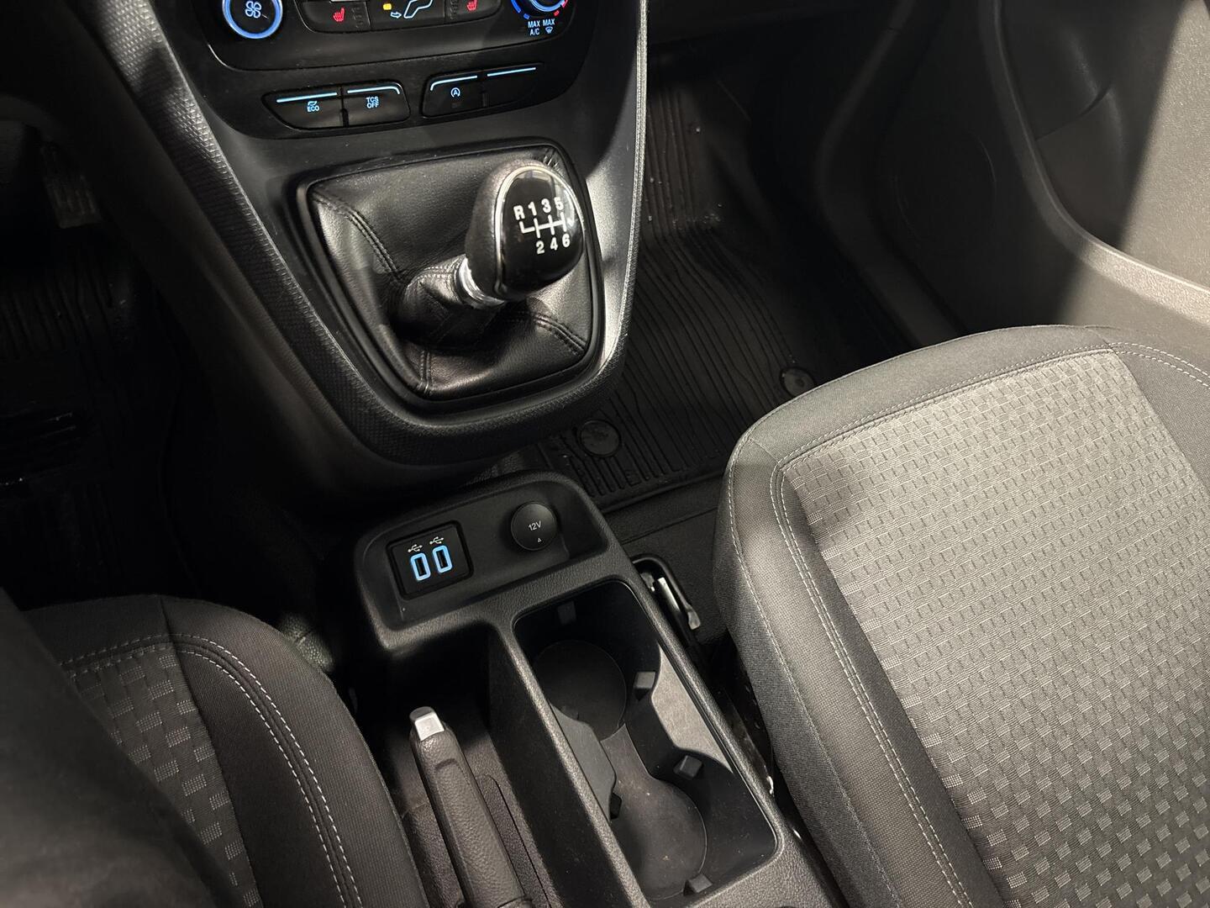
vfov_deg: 53.1
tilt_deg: -56.0
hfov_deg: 67.3
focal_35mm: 26
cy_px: 454
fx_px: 909
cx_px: 605
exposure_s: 1/25
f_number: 1.6
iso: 640
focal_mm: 5.96
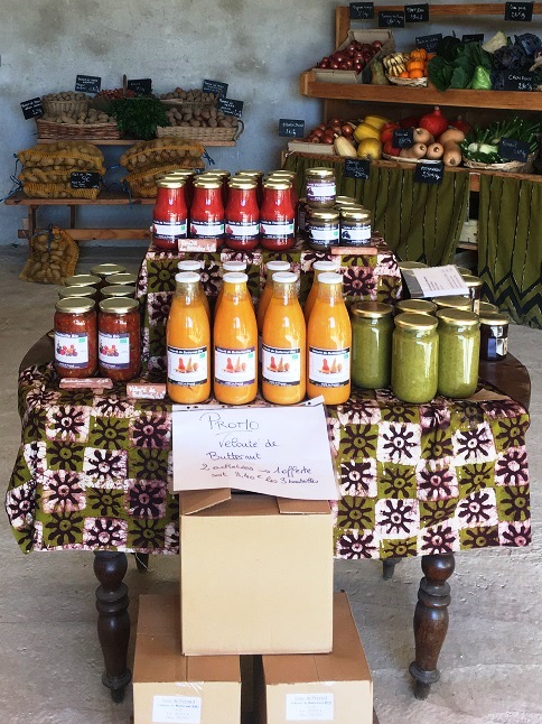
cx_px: 208
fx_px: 961
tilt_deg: -10.4
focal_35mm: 46
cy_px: 174
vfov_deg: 40.0
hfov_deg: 31.4
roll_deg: +0.8
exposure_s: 1/100
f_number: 2.2
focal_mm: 4.15
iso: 40
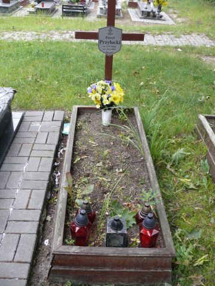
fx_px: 290
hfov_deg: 40.7
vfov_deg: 52.6
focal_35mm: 35
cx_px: 108
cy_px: 143
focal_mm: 7.4
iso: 100
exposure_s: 1/125
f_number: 2.8
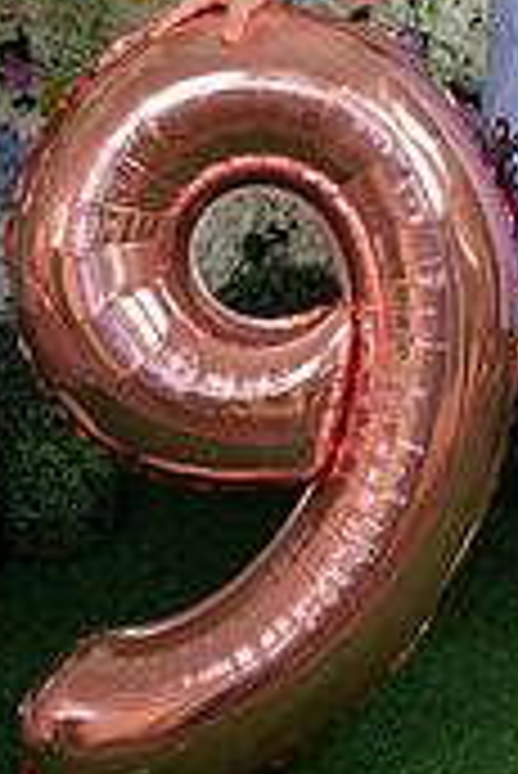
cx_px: 608
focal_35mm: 94
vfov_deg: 21.0
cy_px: 9
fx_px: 2025
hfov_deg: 14.2
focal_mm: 36
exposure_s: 1/125
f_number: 4.5
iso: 800
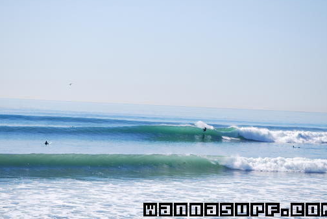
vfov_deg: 10.5
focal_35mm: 131
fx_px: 1191
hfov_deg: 15.6
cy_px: 105
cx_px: 167
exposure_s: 1/640
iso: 100
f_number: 6.3
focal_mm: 80
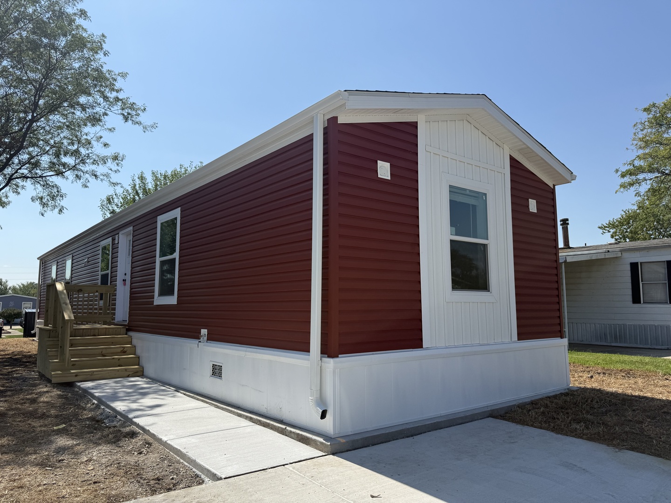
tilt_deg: +6.6
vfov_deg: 56.8
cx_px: 336
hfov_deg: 71.6
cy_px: 252
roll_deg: +0.5
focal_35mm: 24
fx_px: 465
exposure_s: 1/6173
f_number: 1.78
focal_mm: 6.76
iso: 80
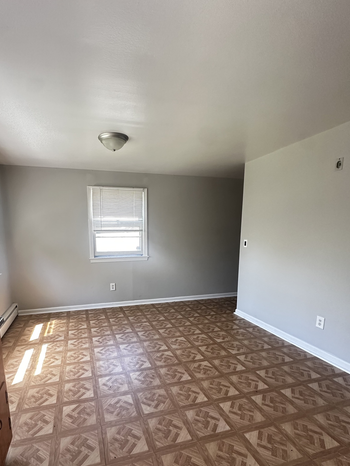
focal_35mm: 18
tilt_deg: -8.2
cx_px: 144
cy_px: 270
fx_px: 243
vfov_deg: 87.0
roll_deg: -0.6
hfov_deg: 71.0
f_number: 2.2
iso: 320
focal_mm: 2.22
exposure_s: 1/98
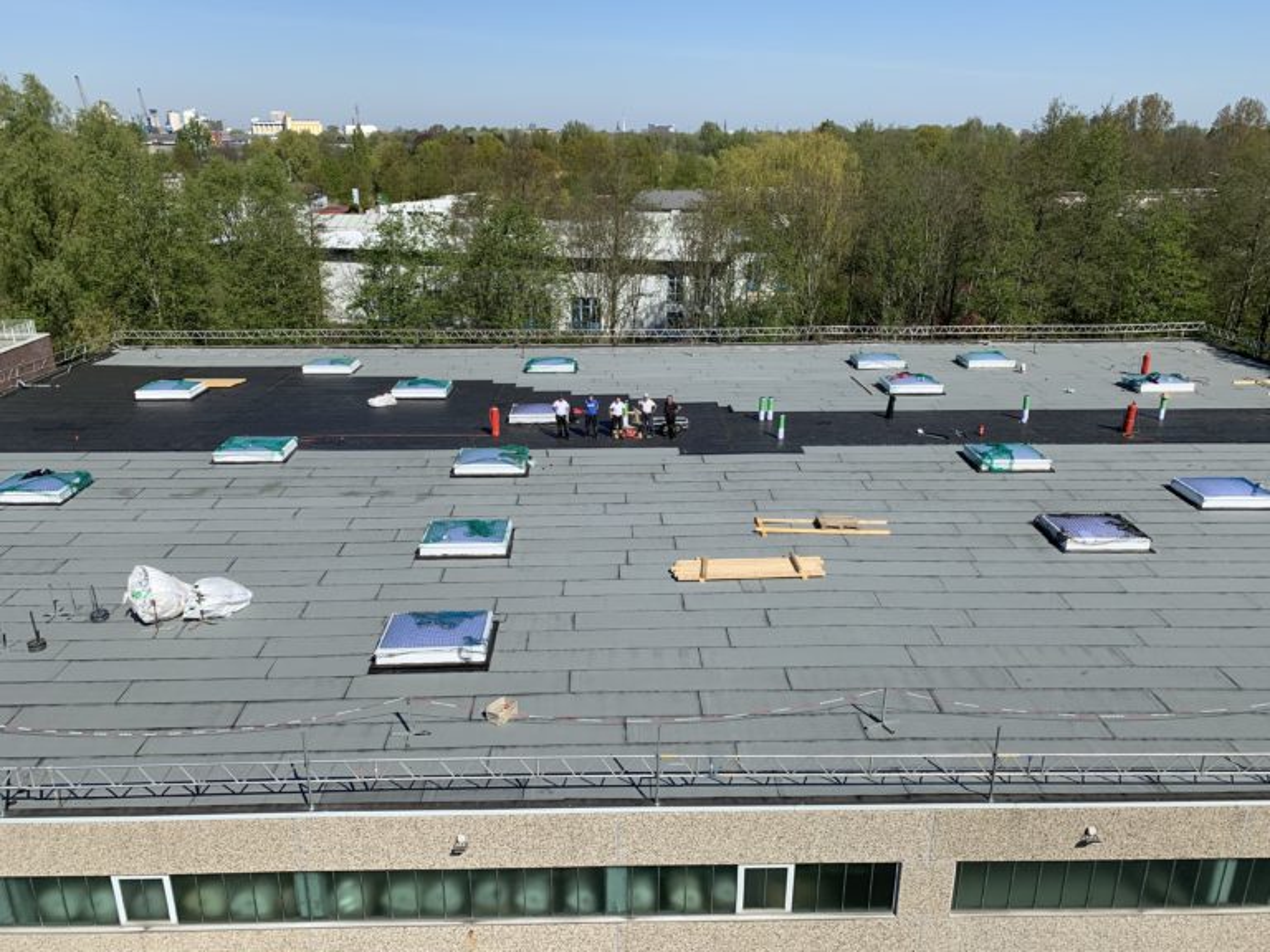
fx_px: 954
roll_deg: -0.5
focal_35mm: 26
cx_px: 635
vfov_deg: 53.1
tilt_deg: -19.4
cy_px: 476
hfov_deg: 67.3
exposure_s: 1/3289
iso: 25
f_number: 1.8
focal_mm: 4.25
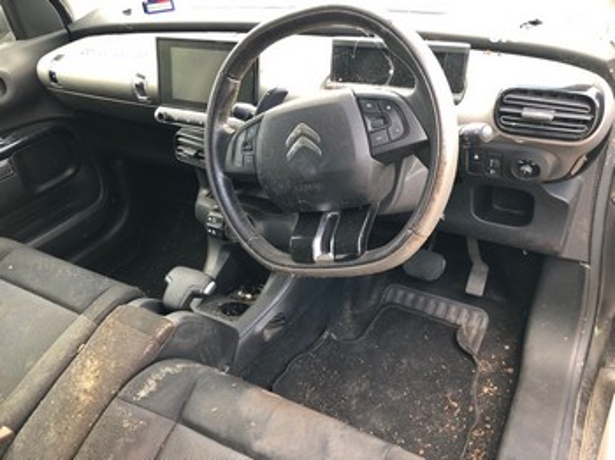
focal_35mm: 28
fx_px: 497
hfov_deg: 63.5
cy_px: 230
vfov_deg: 49.7
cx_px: 308
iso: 32
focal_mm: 4
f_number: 1.8
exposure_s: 1/30
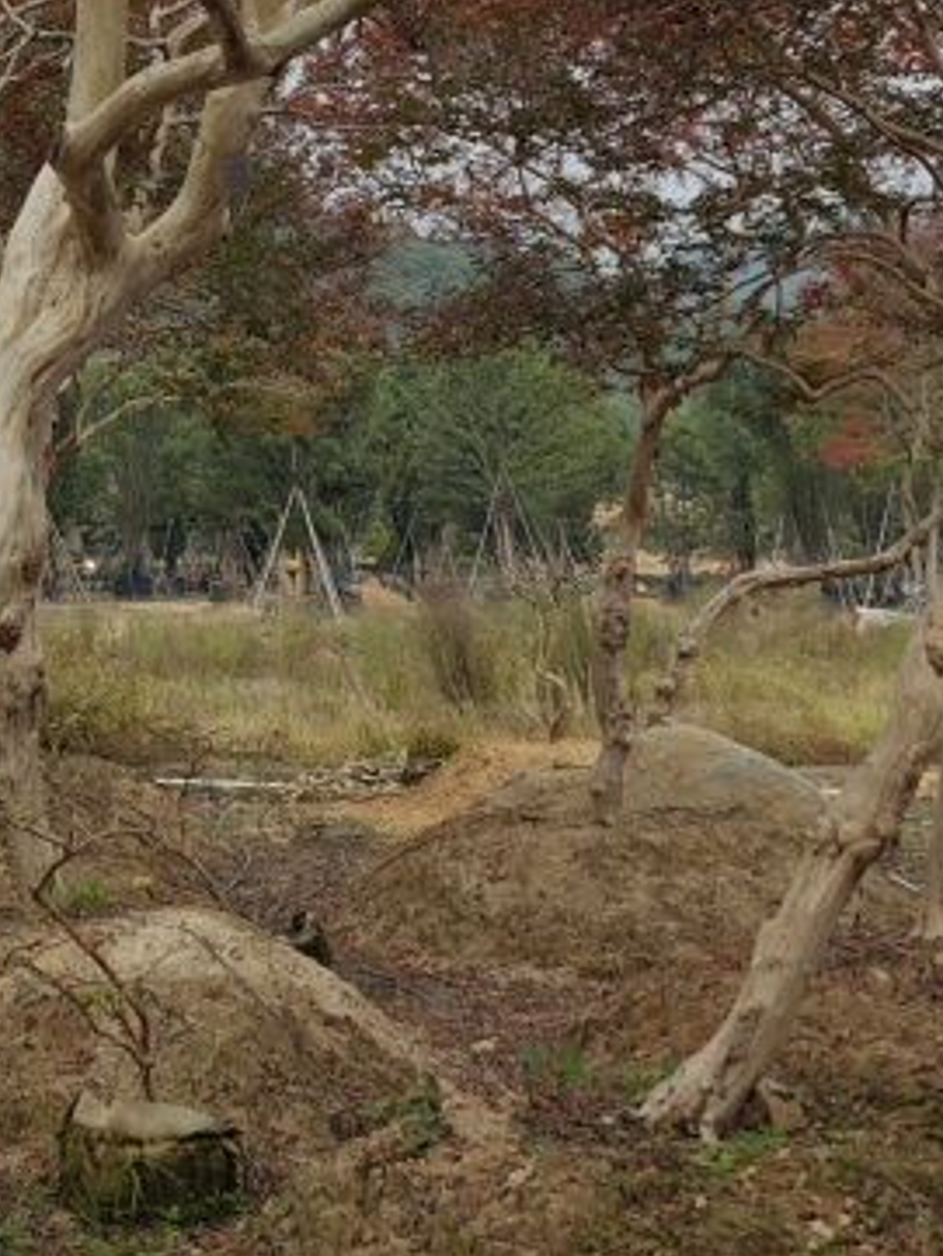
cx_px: 122
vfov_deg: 26.7
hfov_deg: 21.2
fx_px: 2468
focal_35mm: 68
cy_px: -47
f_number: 1.6
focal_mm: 6.55
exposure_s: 1/2056
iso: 50
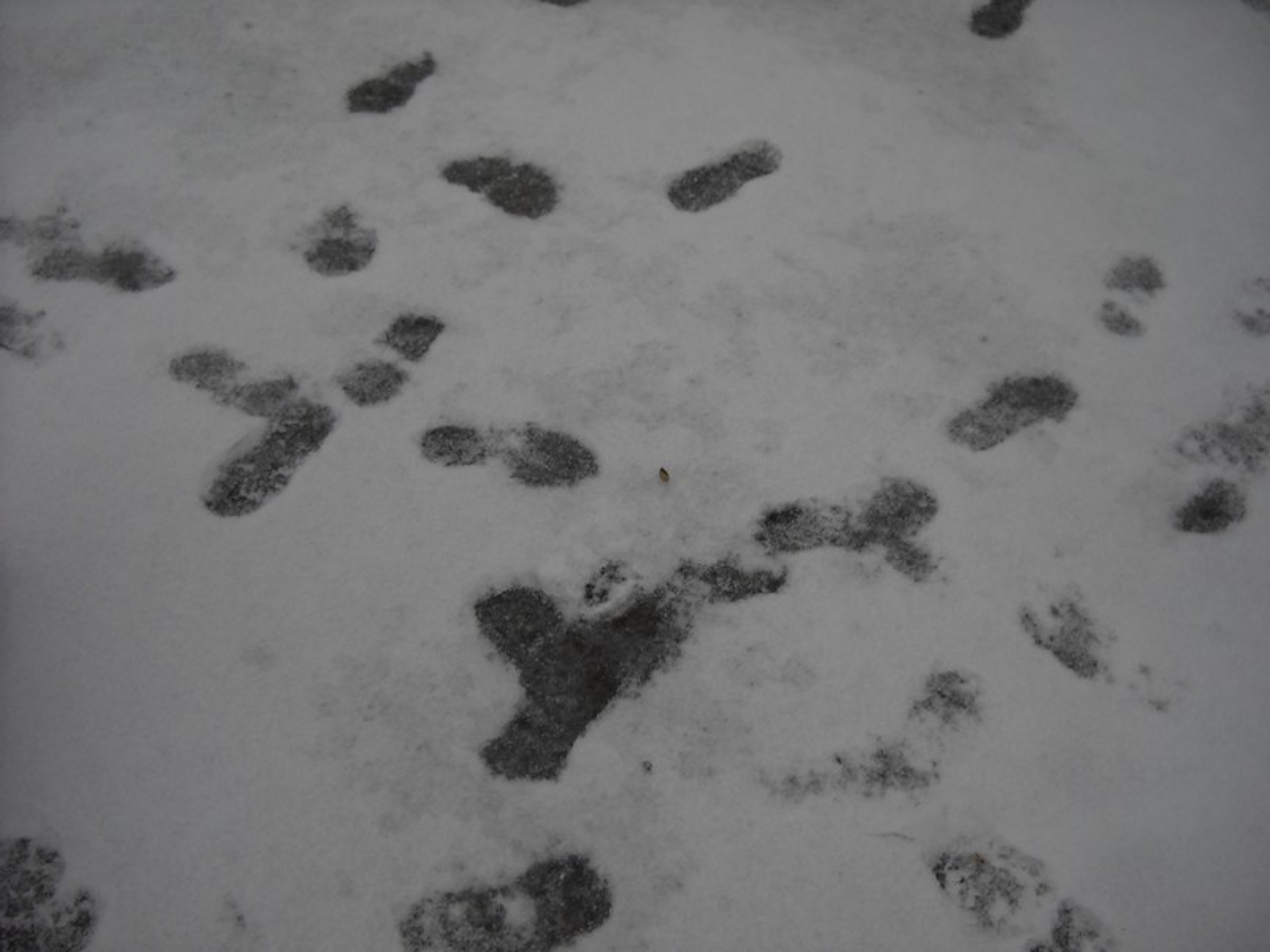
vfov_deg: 35.1
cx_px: 635
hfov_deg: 45.8
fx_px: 1504
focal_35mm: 41
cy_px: 476
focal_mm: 6.72
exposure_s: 1/141
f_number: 3.1
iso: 64
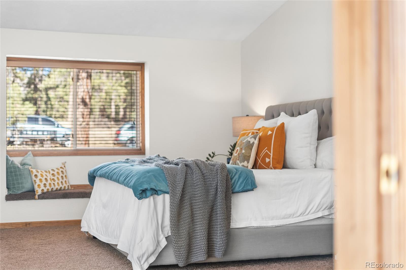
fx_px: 564
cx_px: 203
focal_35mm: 50
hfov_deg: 39.6
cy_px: 135
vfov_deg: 27.0
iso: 400
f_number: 1.8
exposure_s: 1/125
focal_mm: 50
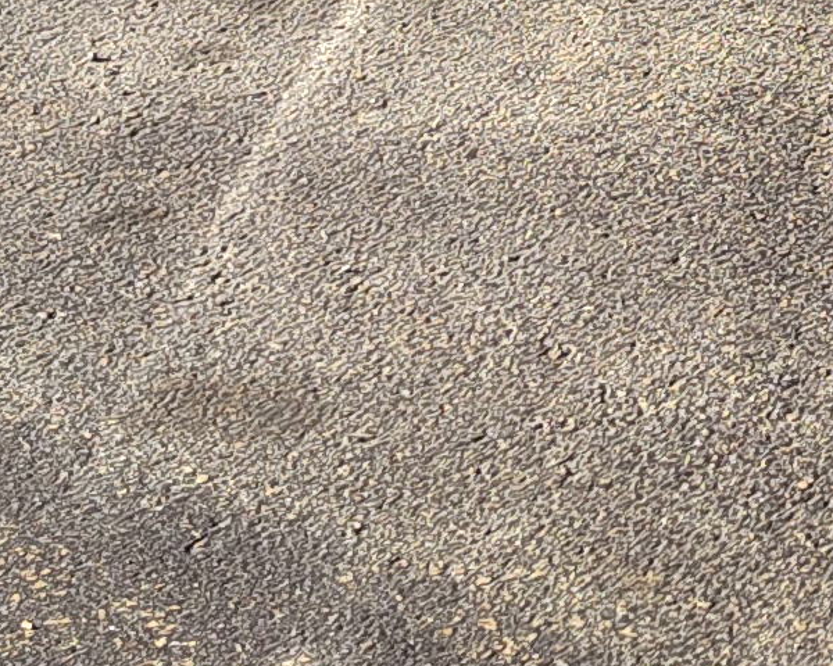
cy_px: -791
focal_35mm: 160
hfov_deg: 11.0
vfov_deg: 8.9
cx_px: 1658
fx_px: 3945
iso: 100
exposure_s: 1/756
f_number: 1.8
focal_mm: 5.56
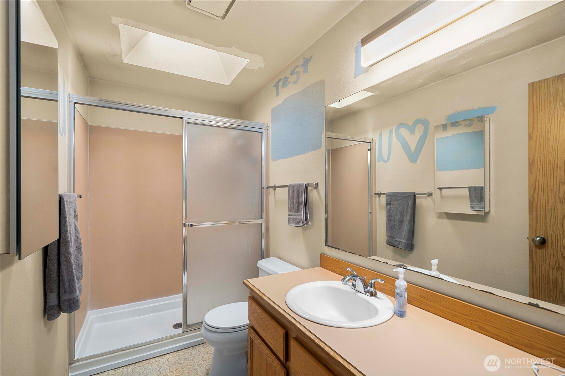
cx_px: 282
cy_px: 188
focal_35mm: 15
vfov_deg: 77.3
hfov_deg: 100.4
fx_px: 235
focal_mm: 15
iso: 800
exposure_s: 1/30
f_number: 6.7
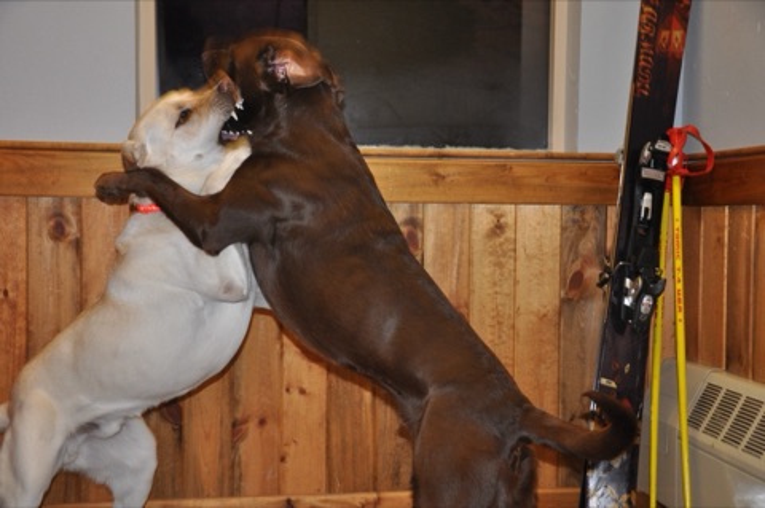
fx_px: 1019
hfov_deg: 41.2
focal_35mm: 48
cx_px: 382
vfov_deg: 28.0
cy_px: 254
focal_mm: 32
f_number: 4.2
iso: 800
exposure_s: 1/60
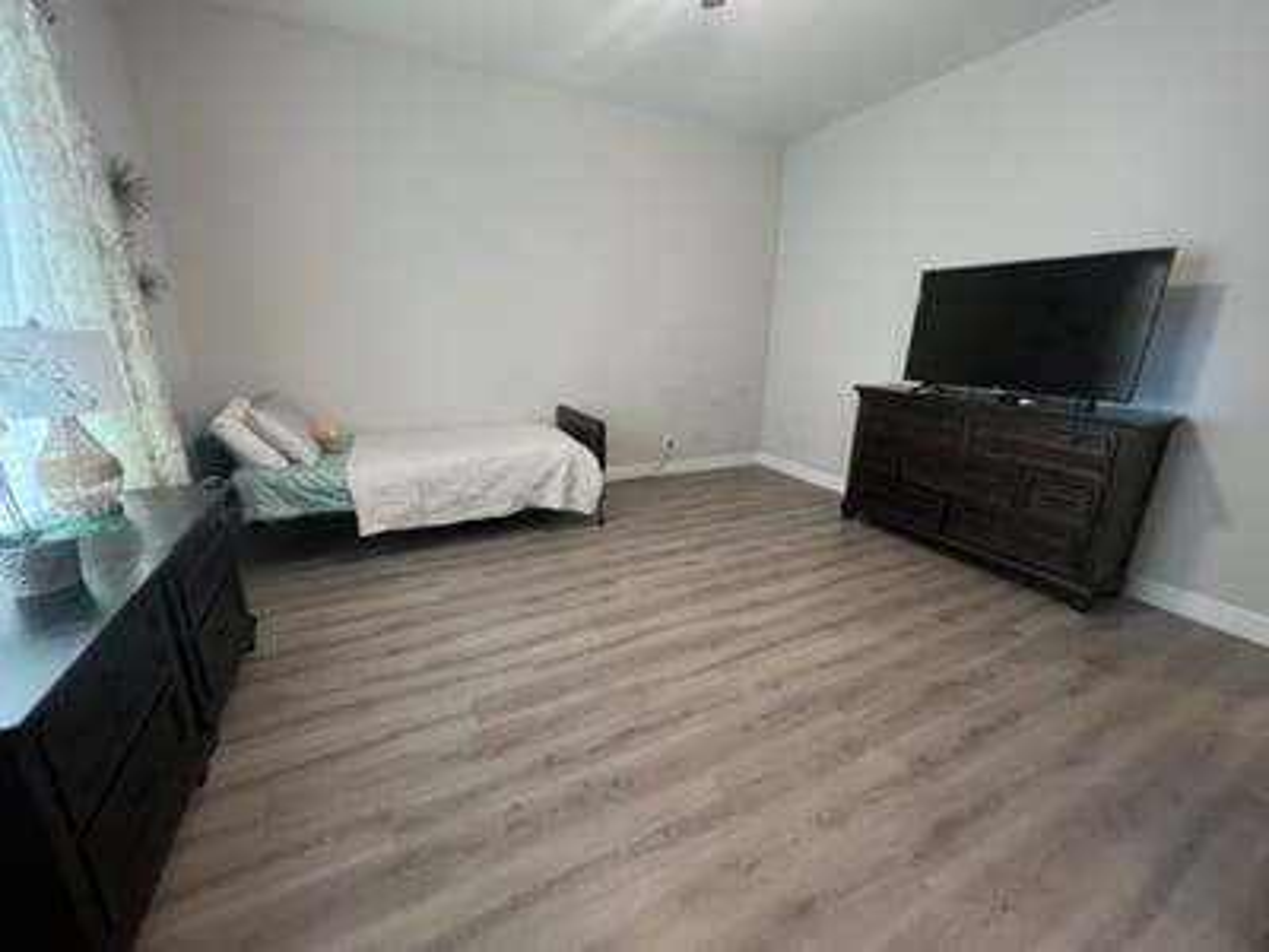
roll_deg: -1.3
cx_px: 634
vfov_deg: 89.9
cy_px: 476
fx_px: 477
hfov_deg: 106.2
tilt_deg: -15.6
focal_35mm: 13
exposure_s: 1/60
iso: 320
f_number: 1.8
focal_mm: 1.57
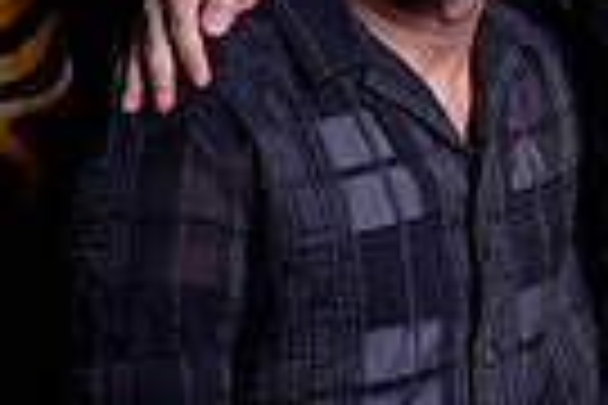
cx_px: 1126
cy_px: 160
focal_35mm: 190
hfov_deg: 10.2
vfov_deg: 7.2
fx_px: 3209
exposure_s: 1/160
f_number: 4.5
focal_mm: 44
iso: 125
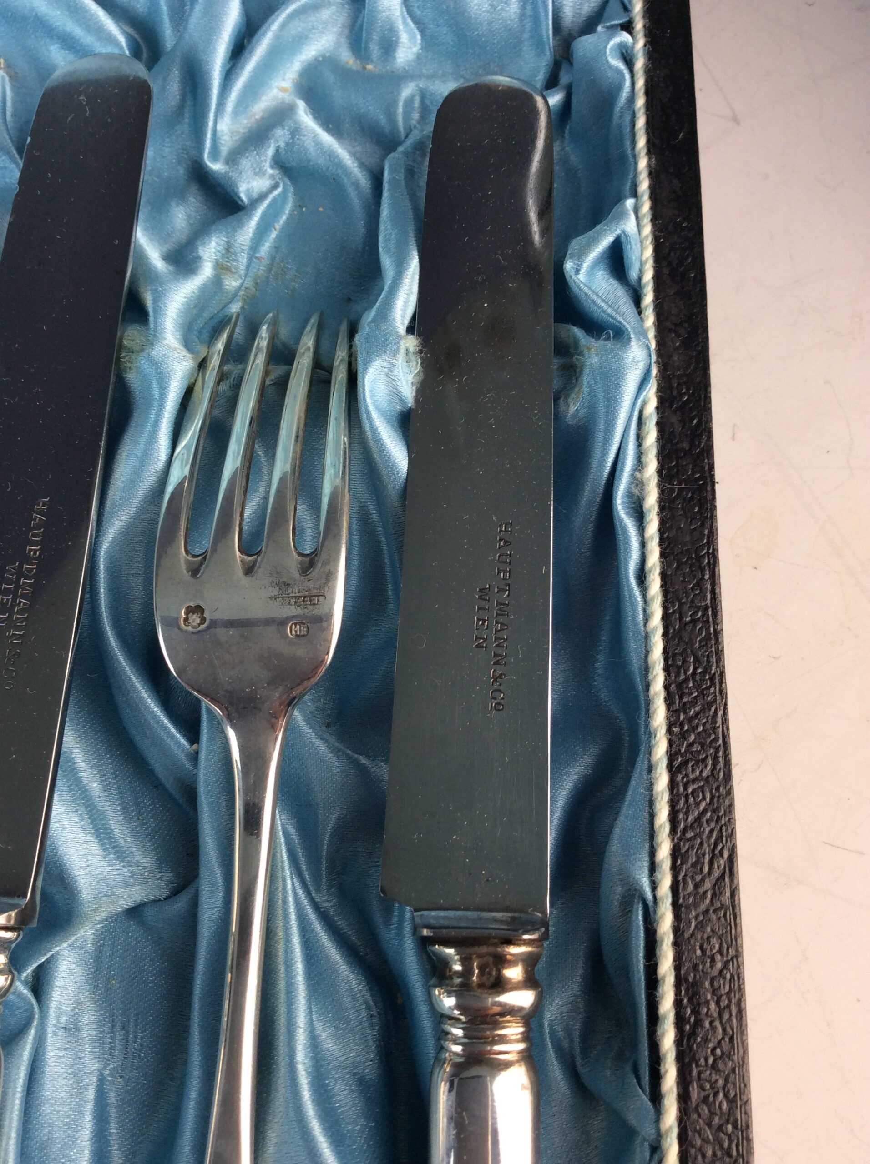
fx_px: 1075
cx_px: 435
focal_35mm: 32
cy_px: 582
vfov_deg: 56.9
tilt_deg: -71.8
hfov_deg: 44.1
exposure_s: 1/50
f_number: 2.4
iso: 40
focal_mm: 3.3
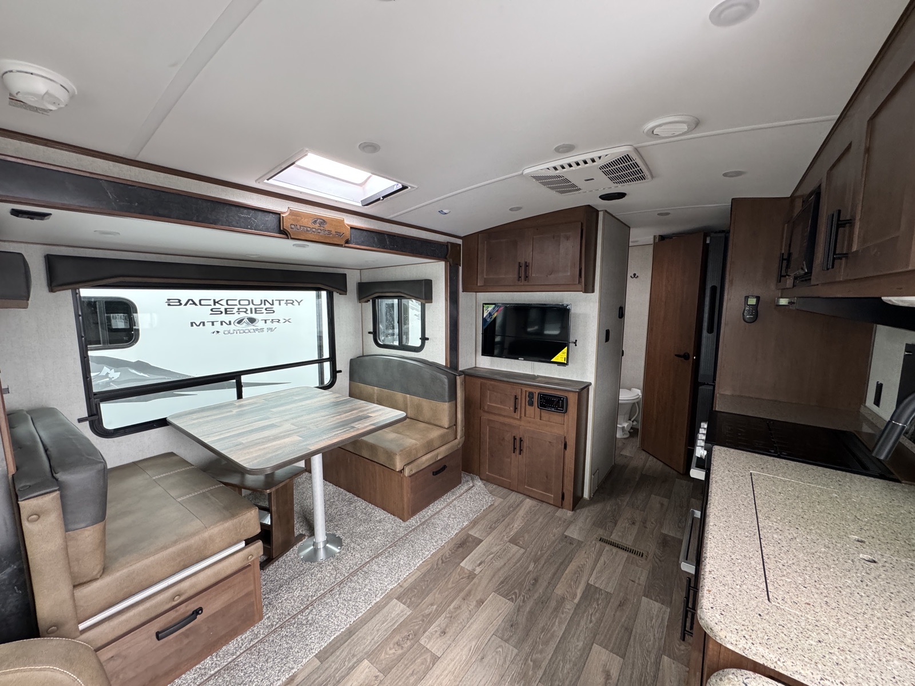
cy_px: 343
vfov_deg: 85.7
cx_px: 458
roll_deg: +0.2
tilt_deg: -6.8
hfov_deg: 102.1
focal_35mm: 14
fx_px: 370
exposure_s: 1/67
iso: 320
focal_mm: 2.22
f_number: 2.2
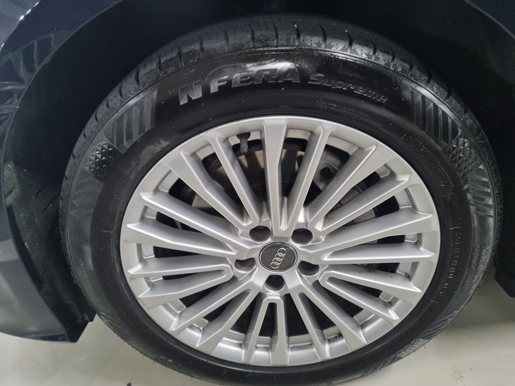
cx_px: 258
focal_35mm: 26
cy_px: 193
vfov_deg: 53.1
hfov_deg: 67.3
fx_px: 387
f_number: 1.8
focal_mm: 5.4
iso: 500
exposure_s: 1/29
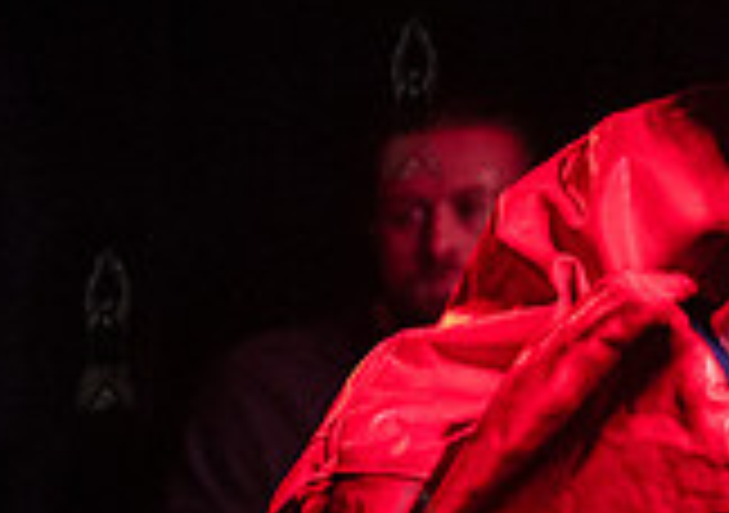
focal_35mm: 146
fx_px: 3008
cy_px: 302
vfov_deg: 9.7
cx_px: 1145
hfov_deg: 13.0
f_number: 3.5
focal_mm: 38
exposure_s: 1/320
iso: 12800
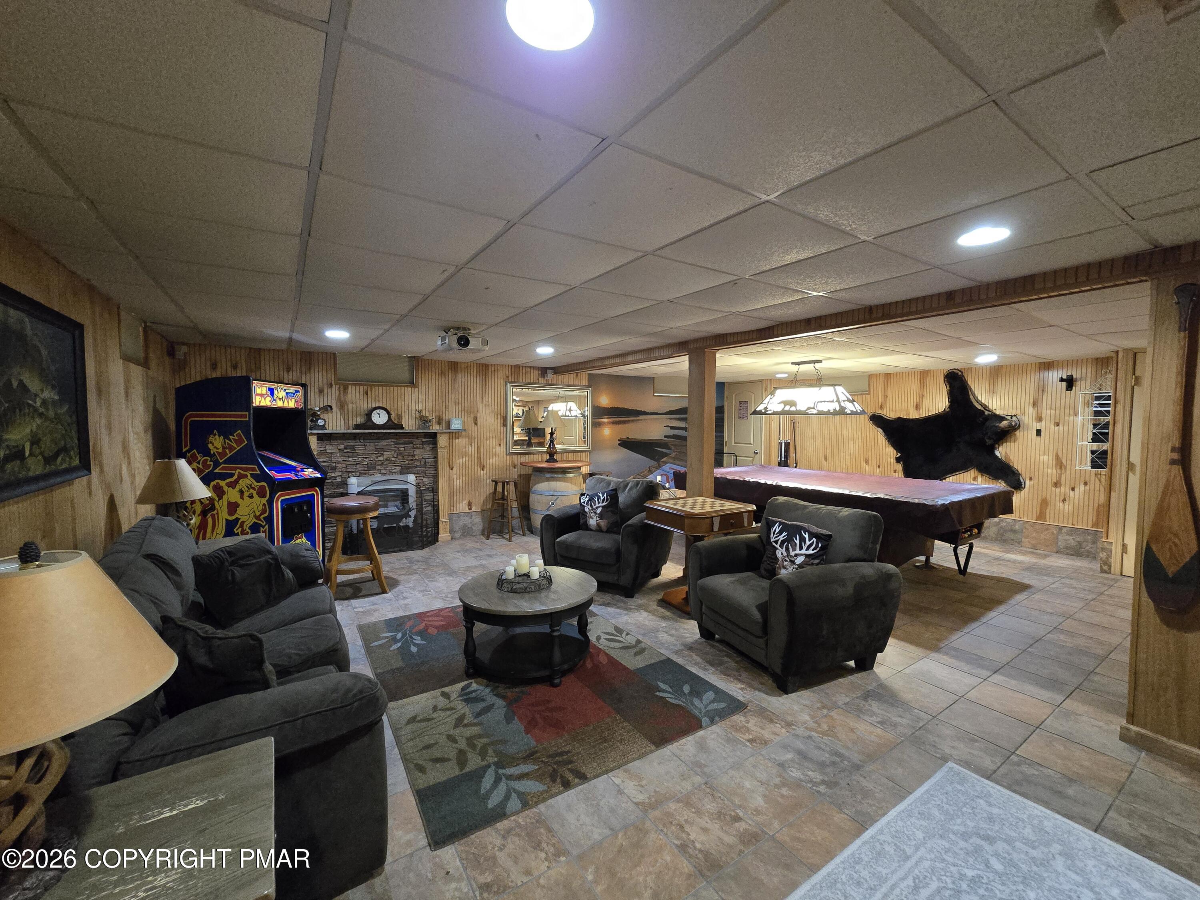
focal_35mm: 13
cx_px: 600
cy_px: 450
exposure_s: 1/60
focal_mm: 2.2
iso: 1600
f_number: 2.2
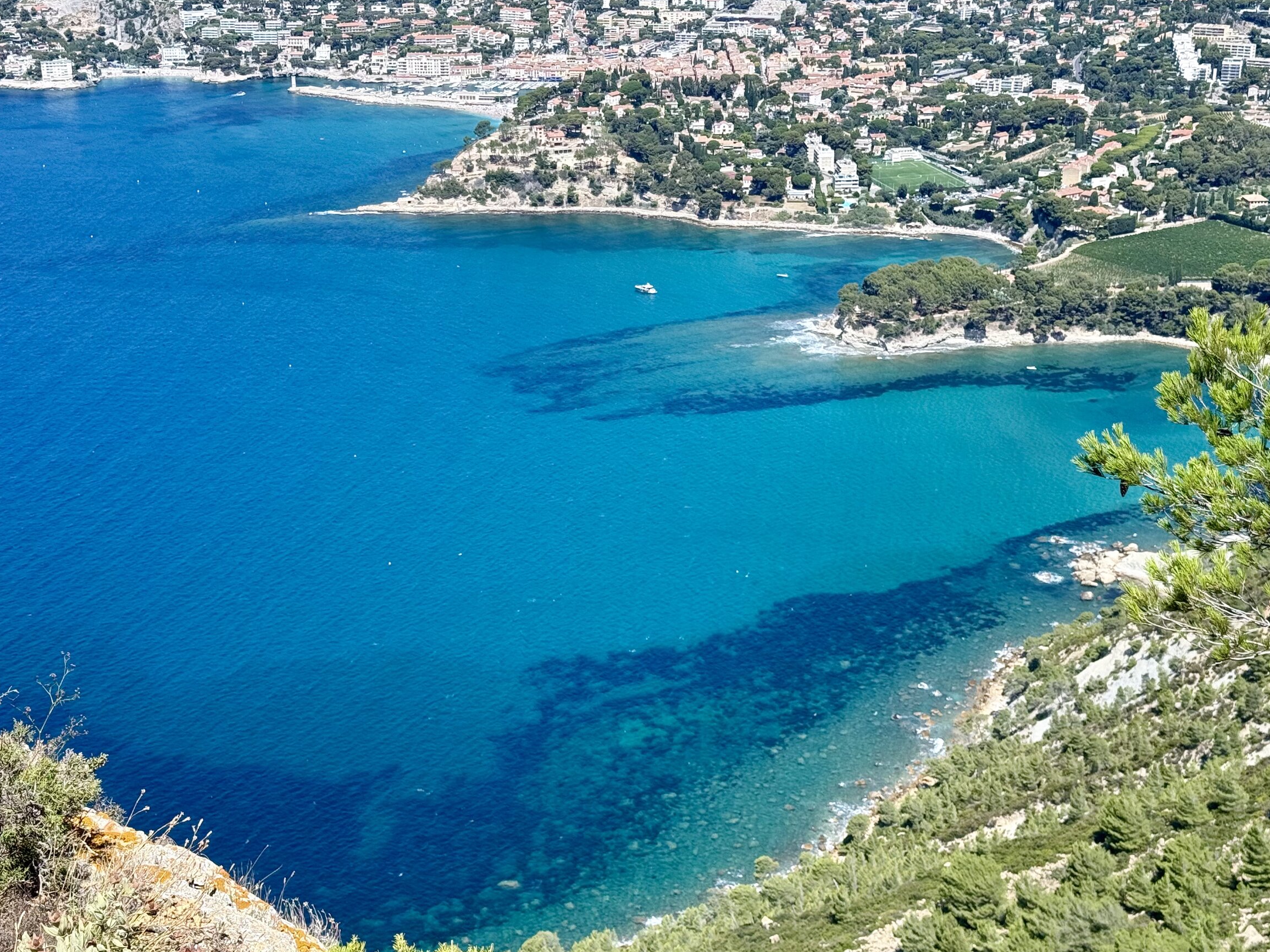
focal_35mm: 54
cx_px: 570
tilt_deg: -19.1
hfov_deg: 35.5
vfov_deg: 27.0
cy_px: 491
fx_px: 1981
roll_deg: +1.3
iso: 64
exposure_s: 1/3534
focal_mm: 6.76
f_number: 1.78
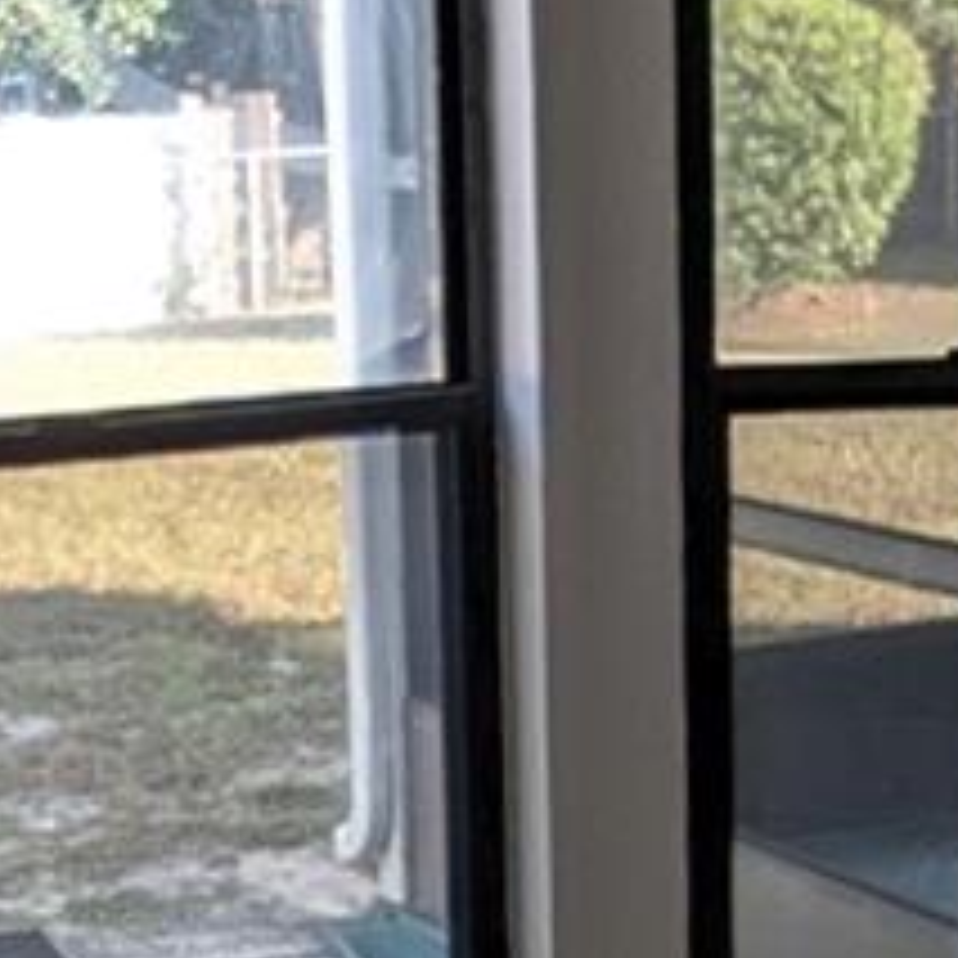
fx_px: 2693
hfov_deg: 19.9
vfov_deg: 20.0
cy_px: 733
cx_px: 148
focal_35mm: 86
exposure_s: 1/165
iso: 63
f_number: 2.2
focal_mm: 1.95
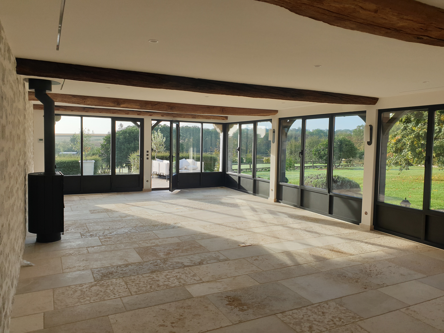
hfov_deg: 67.3
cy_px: 166
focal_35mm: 26
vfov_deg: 53.1
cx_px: 222
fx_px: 333
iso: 50
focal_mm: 4.3
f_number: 2.4
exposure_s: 1/264
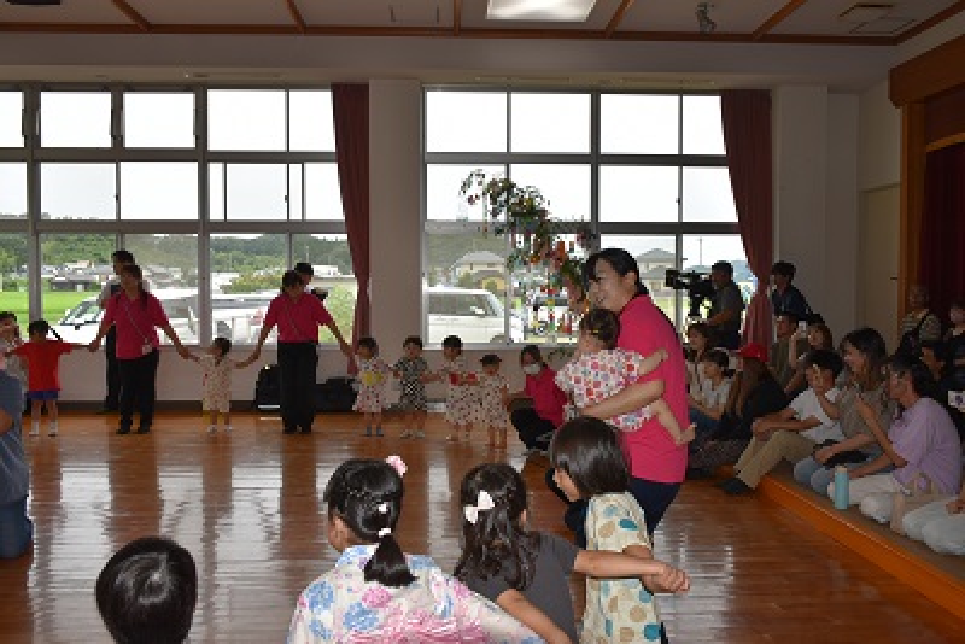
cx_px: 482
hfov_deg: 61.9
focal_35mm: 30
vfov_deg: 43.6
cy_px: 322
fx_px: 804
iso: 100
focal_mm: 20
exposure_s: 1/160
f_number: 6.3
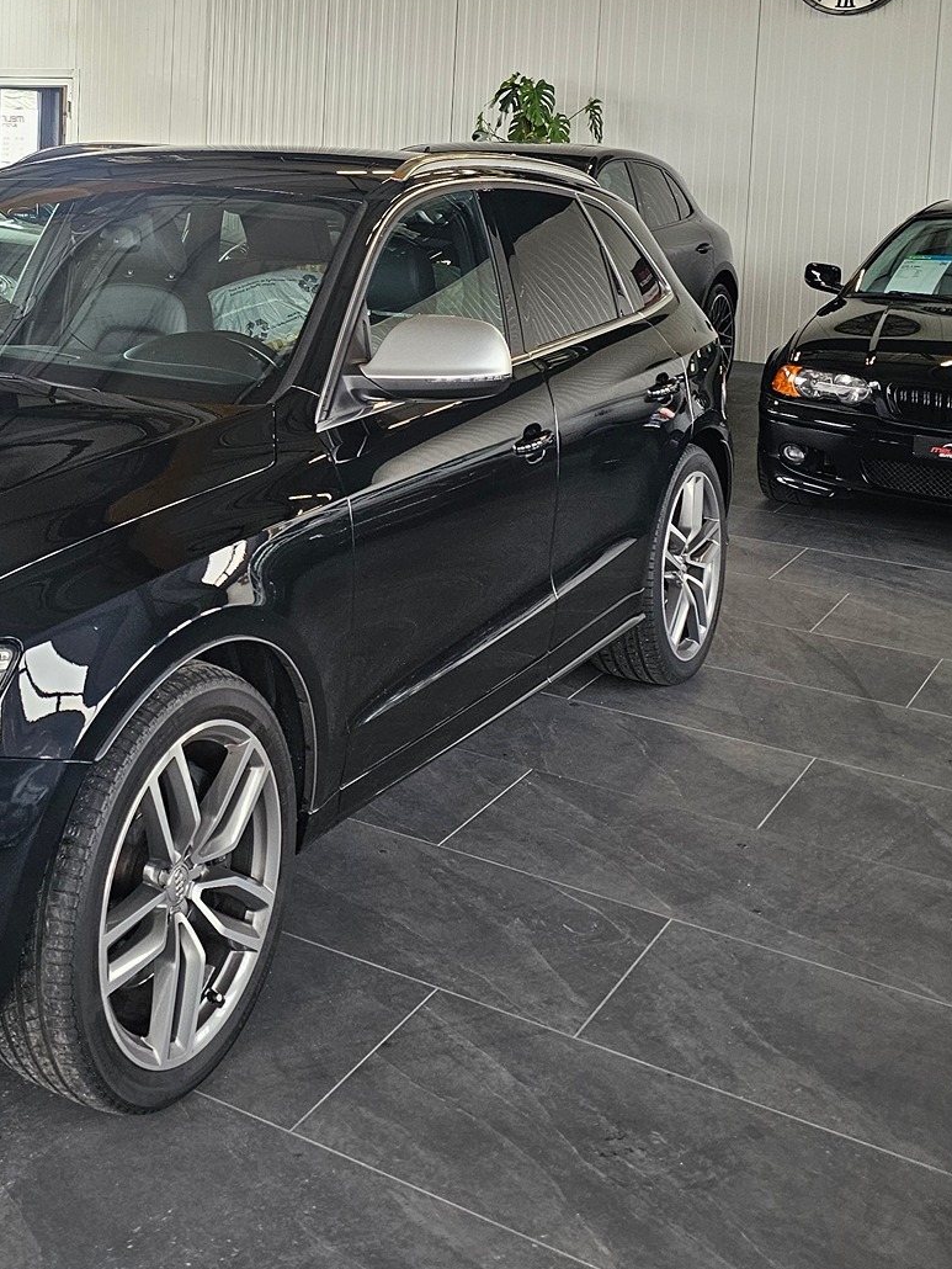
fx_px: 1649
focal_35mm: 45
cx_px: 62
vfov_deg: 40.4
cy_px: 262
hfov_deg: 30.5
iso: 200
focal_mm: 6.3
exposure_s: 1/100
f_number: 1.7
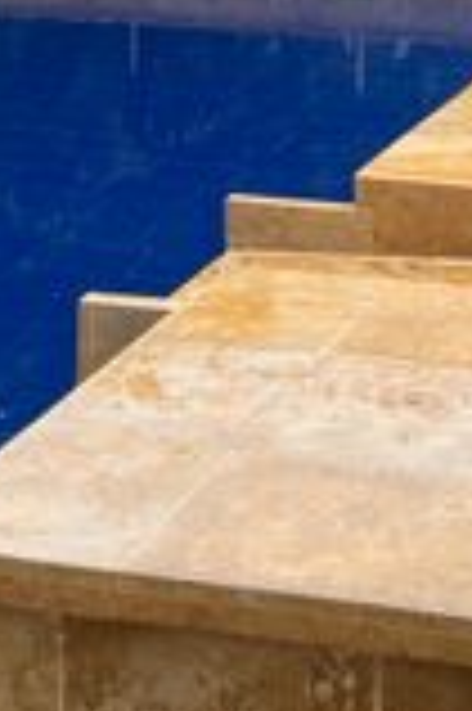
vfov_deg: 17.1
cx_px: 506
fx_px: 2247
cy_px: -148
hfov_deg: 11.8
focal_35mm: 114
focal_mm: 5.7
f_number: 1.5
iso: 40
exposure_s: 1/120
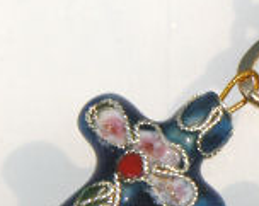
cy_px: 158
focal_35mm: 429
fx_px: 3282
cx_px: 319
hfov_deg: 4.5
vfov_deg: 3.6
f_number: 7.8
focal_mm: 37.7
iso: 100
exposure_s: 1/917
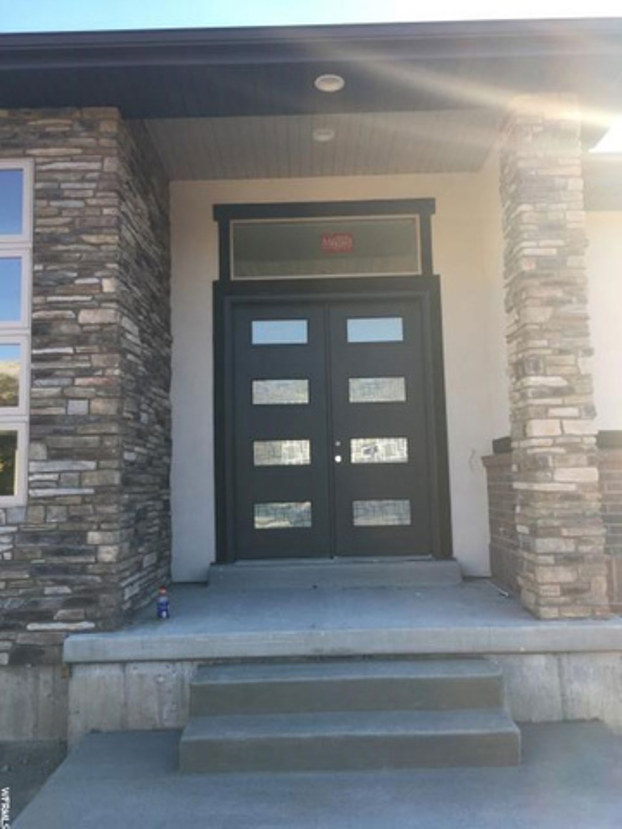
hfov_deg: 48.2
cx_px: 311
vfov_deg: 61.7
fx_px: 695
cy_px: 414
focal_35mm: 29
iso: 25
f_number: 2.2
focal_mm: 4.15
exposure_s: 1/144
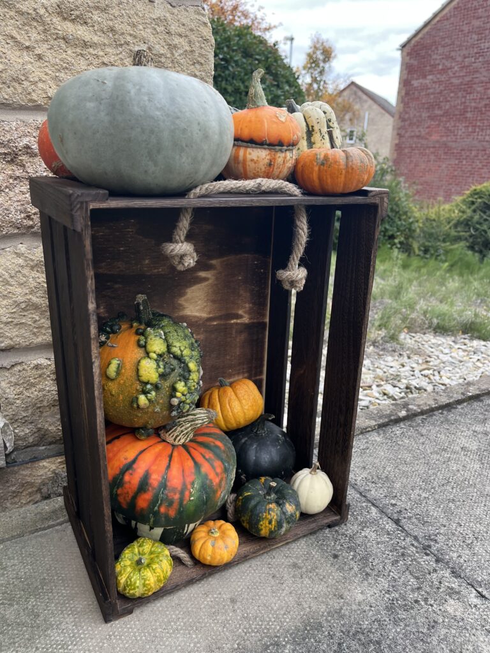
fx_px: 491
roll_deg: -0.8
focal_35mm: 26
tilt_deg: -18.4
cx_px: 245
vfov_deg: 67.3
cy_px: 326
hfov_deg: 53.1
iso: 80
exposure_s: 1/121
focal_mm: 5.1
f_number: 1.6
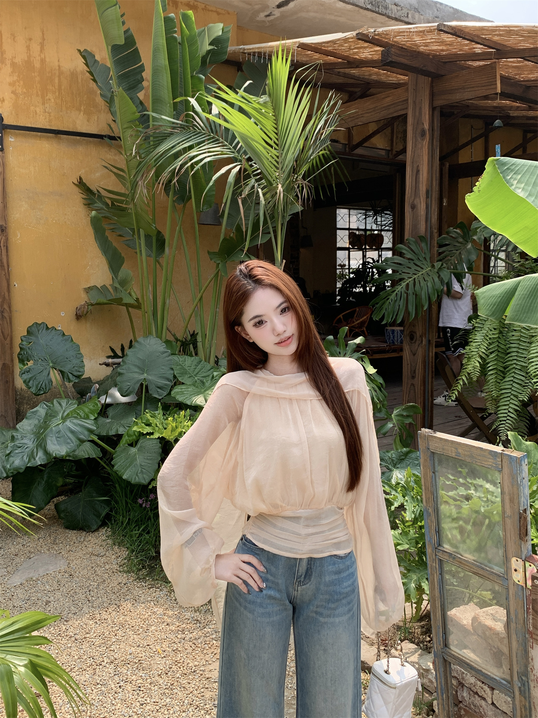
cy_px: 359
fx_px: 539
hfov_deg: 53.1
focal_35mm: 26
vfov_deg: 67.3
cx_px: 269
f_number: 1.8
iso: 25
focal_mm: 4.25
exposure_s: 1/789
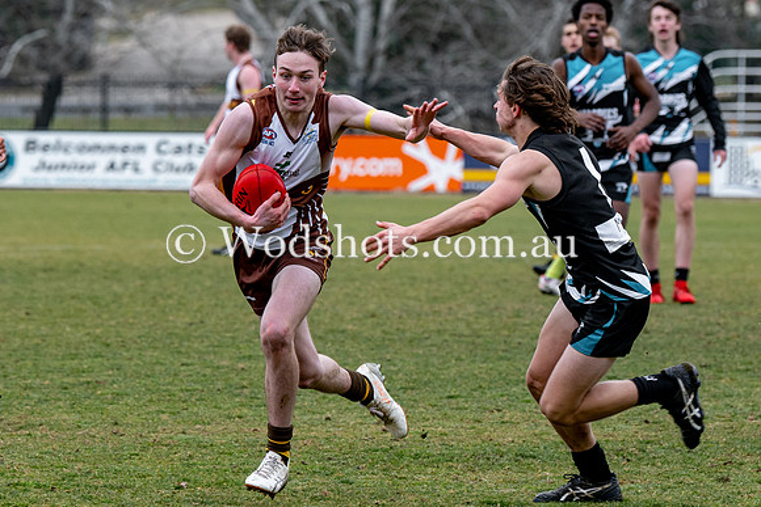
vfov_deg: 3.7
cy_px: 225
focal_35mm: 375
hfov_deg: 5.5
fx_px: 7920
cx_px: 252
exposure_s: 1/800
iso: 360
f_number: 4
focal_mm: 140
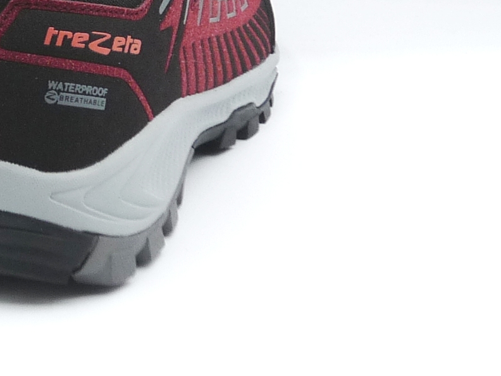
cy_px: 44
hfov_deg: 19.8
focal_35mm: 97
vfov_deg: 15.1
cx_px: 47
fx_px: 1404
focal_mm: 4.8
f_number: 4
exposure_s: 1/125
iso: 100
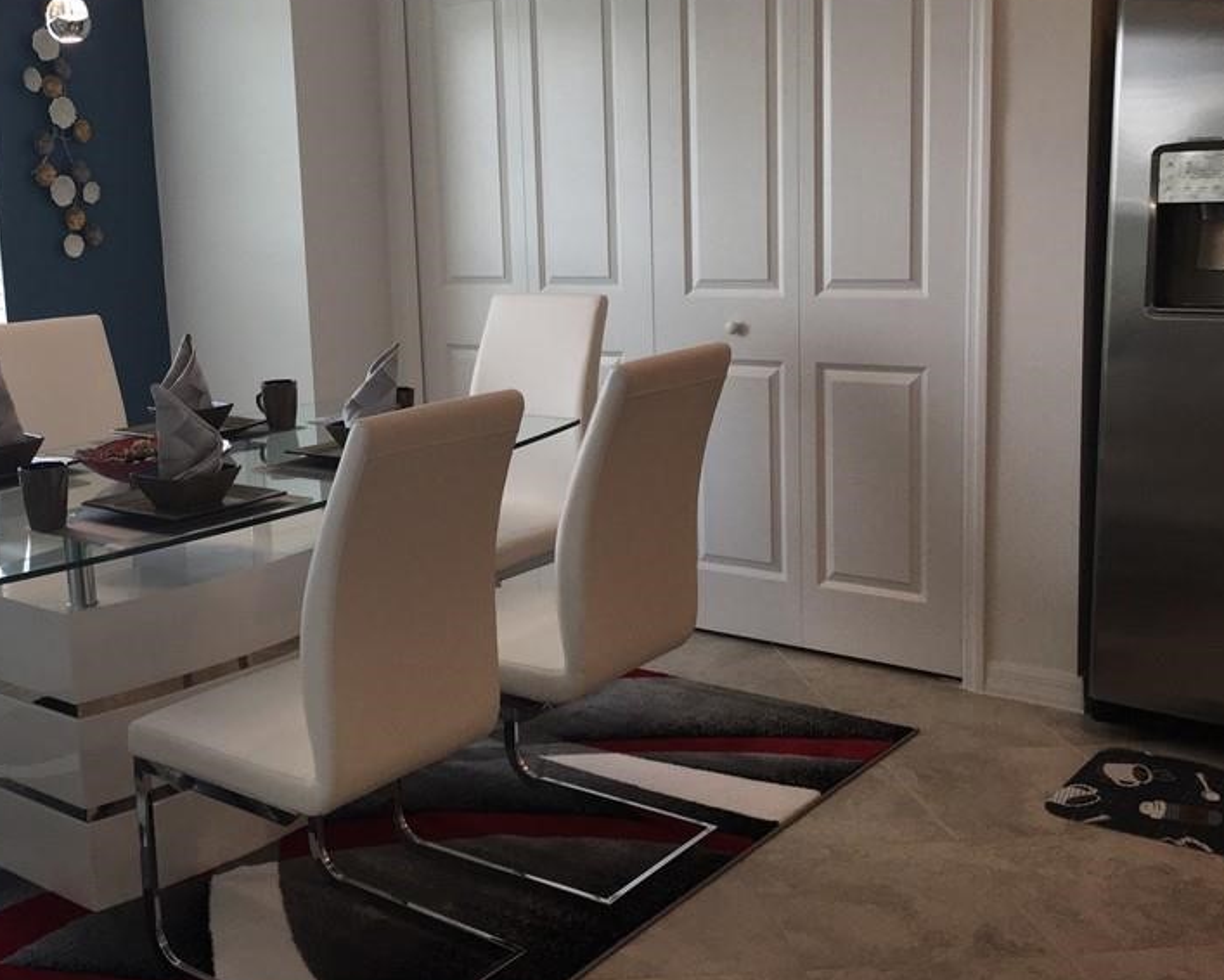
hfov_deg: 44.0
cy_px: 445
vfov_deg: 36.5
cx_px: 391
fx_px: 1486
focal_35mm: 41
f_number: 2.2
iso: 50
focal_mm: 4.15
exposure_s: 1/120
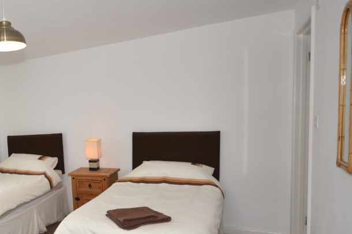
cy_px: 146
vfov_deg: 40.8
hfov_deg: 48.9
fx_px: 313
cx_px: 5
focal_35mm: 32
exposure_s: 1/60
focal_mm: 10
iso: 220
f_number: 4
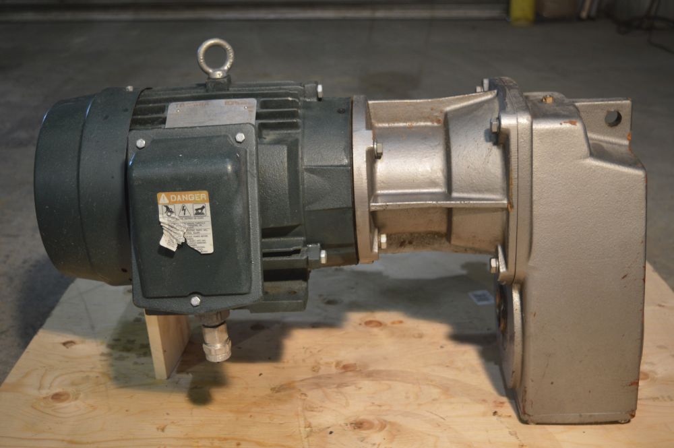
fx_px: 842
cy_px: 224
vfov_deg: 29.8
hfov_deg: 43.6
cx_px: 337
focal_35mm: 45
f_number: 4.2
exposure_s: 1/40
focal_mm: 30
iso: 400
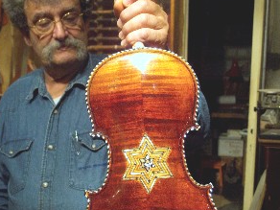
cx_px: 104
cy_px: 128
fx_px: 421
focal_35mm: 52
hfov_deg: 36.6
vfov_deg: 28.0
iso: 800
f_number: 2.2
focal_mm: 8.16
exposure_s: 1/100
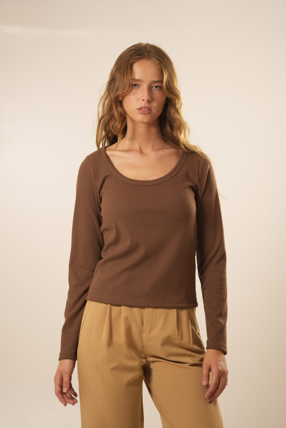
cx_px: 143
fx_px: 1656
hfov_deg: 9.9
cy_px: 214
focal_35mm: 139
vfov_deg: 14.8
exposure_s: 1/125
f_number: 4
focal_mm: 139
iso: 1250
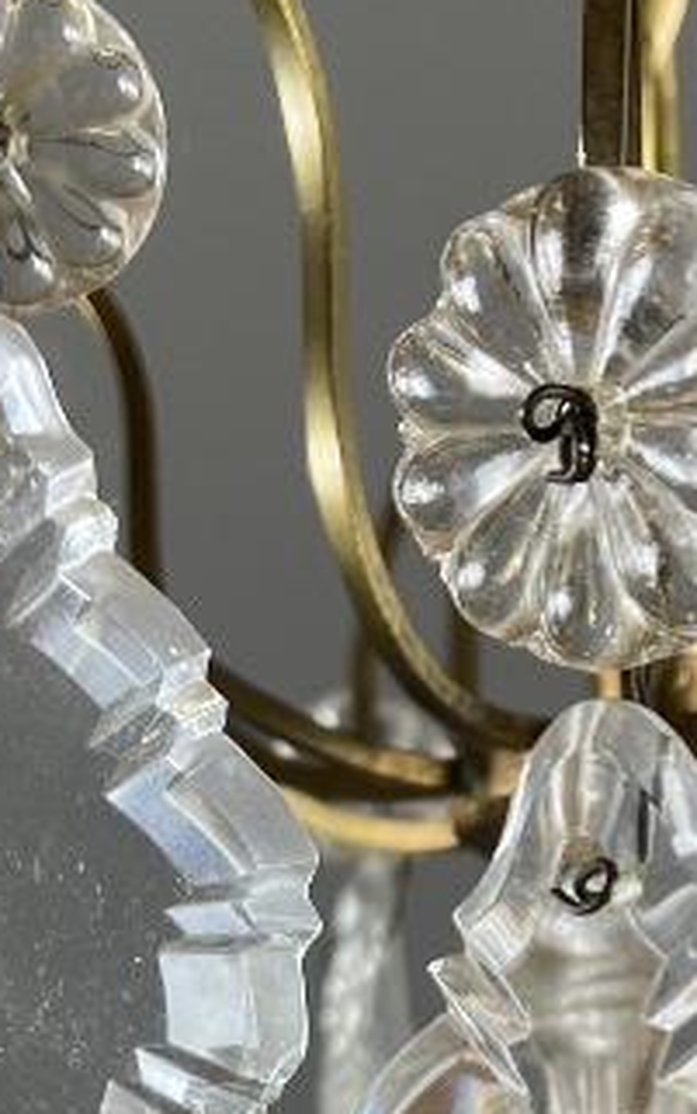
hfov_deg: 12.6
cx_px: 680
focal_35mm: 103
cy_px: 1374
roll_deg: +0.4
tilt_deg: +3.7
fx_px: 3126
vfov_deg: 19.0
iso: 64
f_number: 1.5
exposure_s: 1/100
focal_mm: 5.7
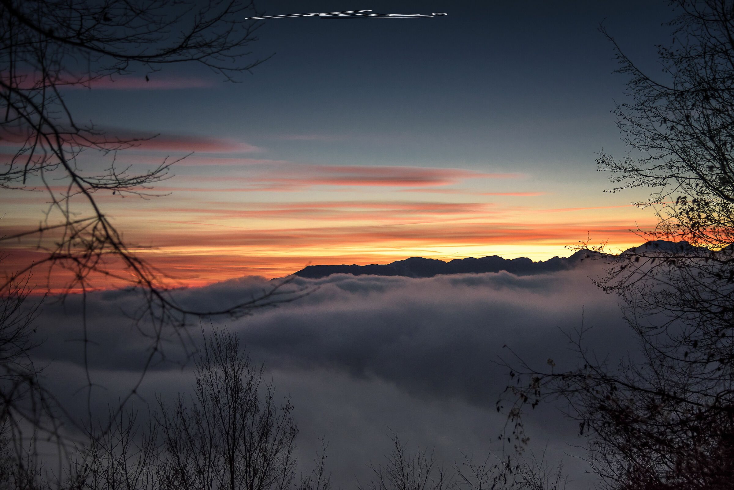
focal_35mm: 48
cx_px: 367
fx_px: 979
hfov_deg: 41.1
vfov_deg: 28.1
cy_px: 245
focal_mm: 48
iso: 640
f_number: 4
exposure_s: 1/40
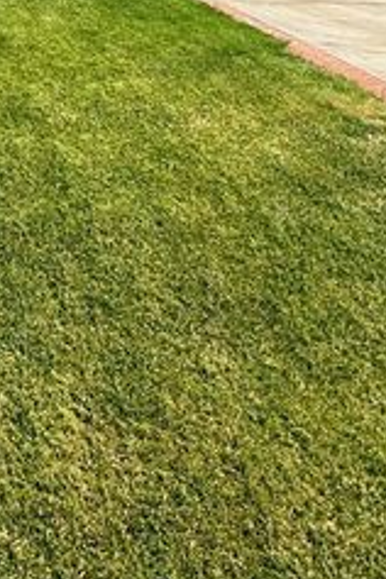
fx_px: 659
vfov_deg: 33.2
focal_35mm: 41
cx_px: -78
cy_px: -192
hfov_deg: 28.4
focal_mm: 2.22
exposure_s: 1/1698
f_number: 2.2
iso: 50
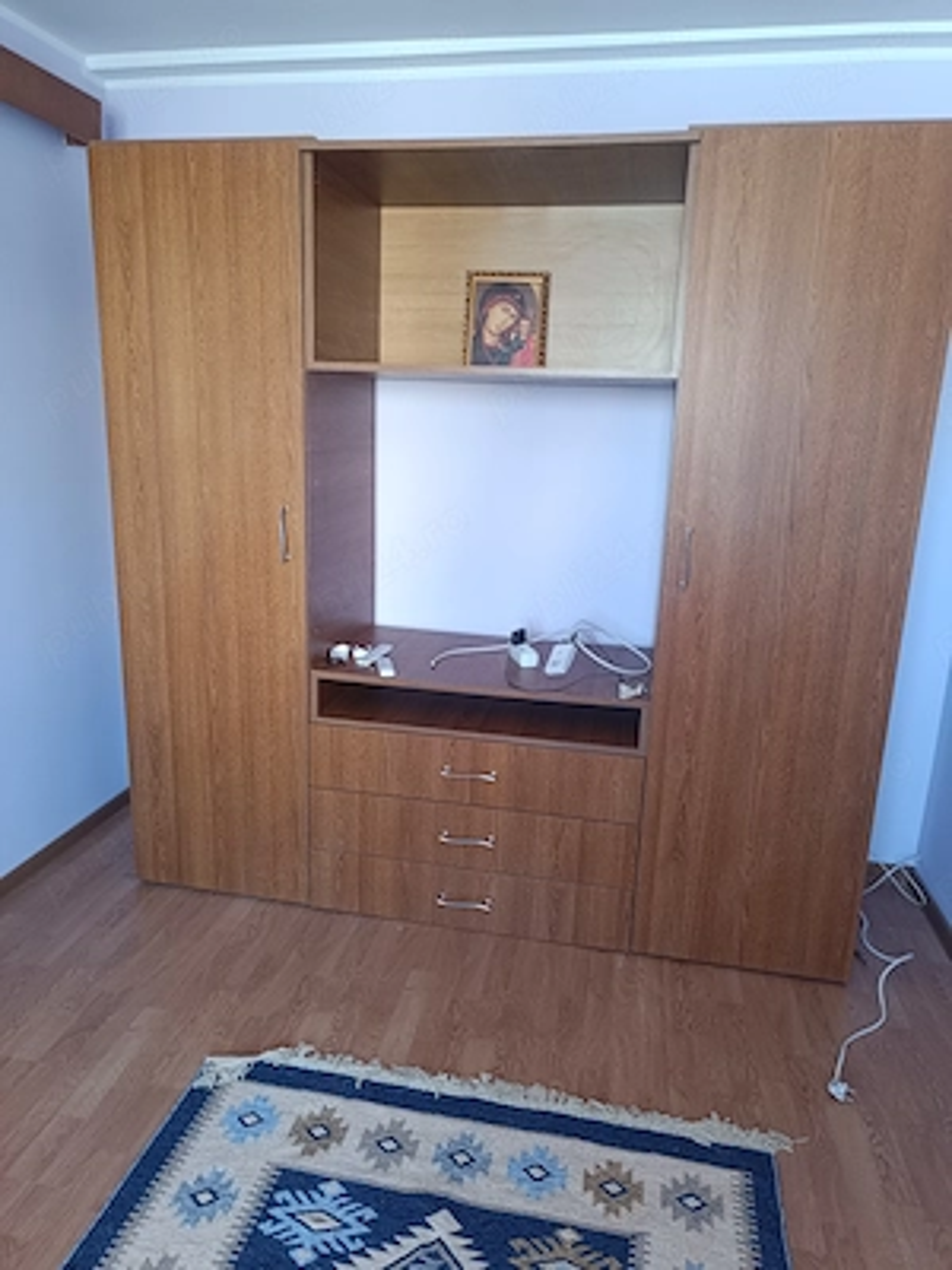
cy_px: 635
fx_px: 880
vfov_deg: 71.6
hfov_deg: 56.8
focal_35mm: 24
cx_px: 476
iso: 536
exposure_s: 1/33.3
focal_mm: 5.59
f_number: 1.88
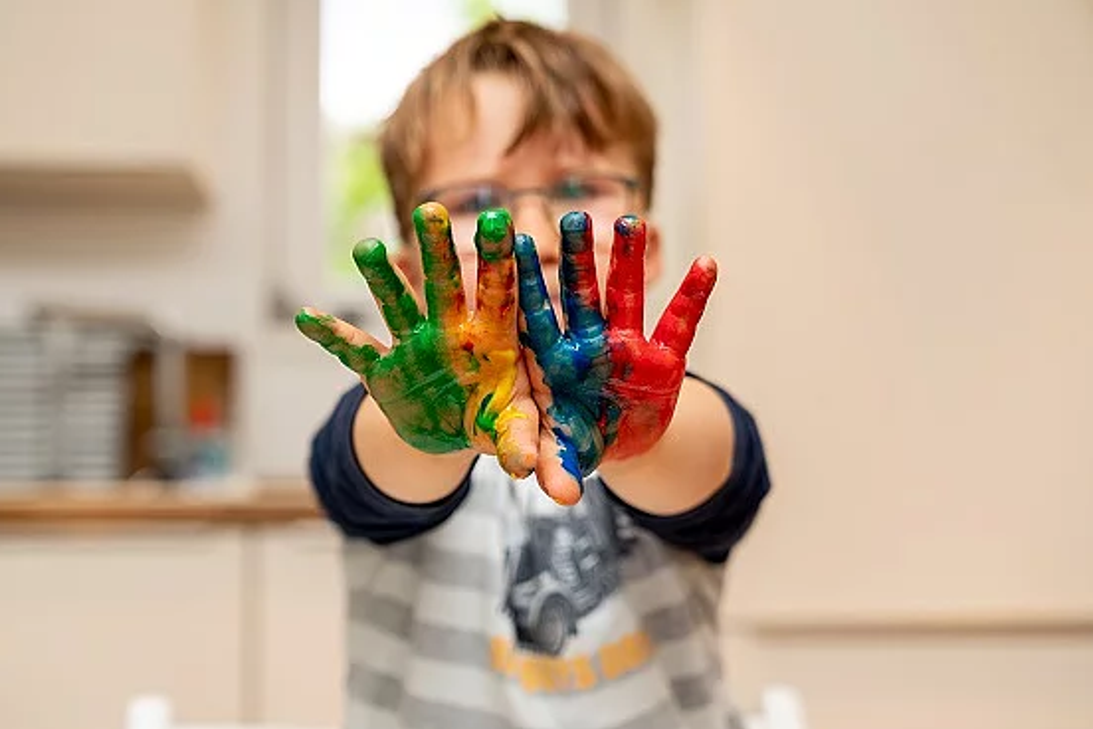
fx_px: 1882
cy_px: 394
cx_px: 515
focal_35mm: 62
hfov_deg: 32.4
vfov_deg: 21.9
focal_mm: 57
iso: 400
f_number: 3.5
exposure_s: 1/125
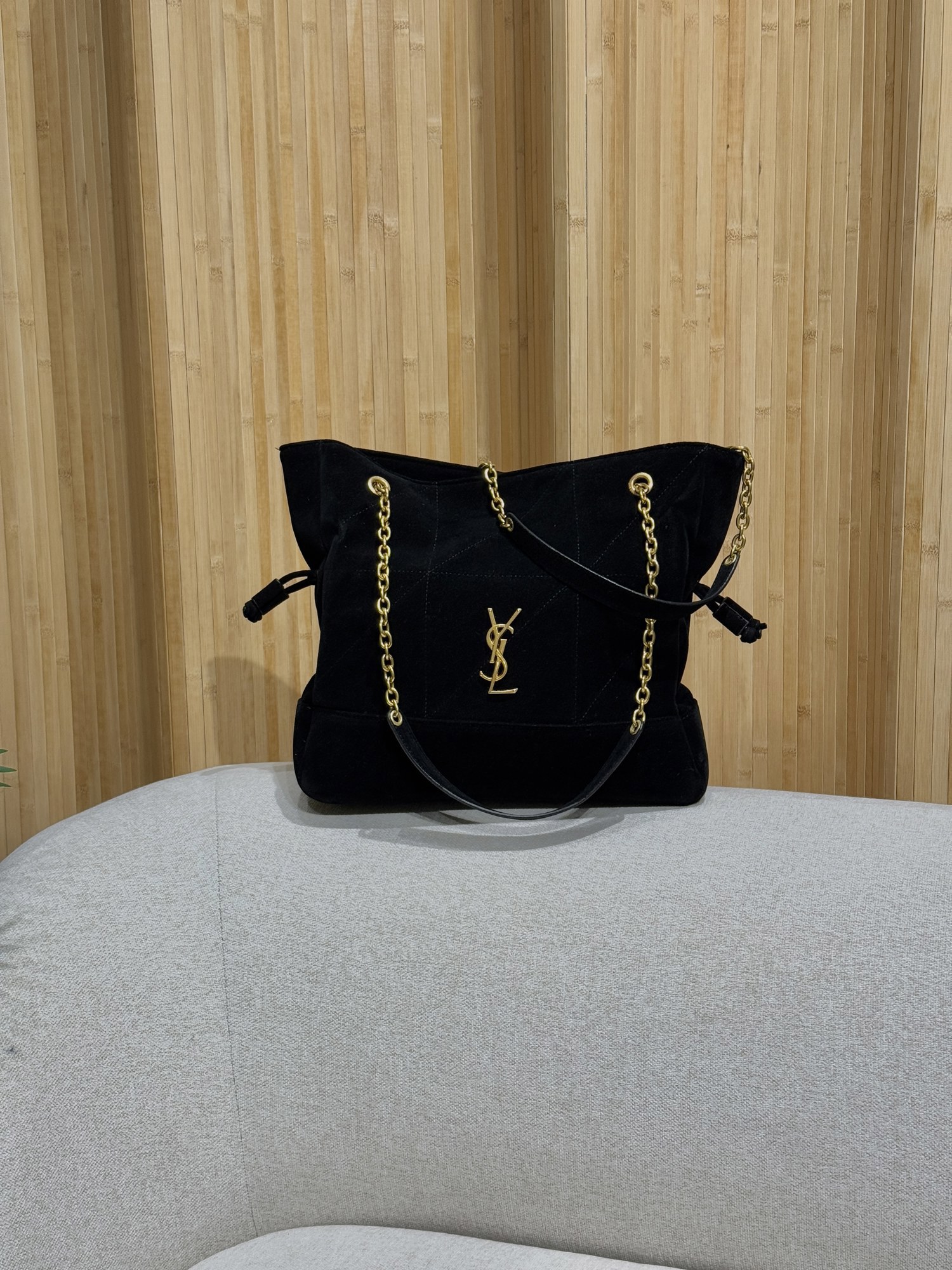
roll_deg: +0.6
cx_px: 476
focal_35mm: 48
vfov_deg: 39.7
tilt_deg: -10.0
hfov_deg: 30.3
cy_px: 635
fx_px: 1760
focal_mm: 6.76
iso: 80
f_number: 1.78
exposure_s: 1/100
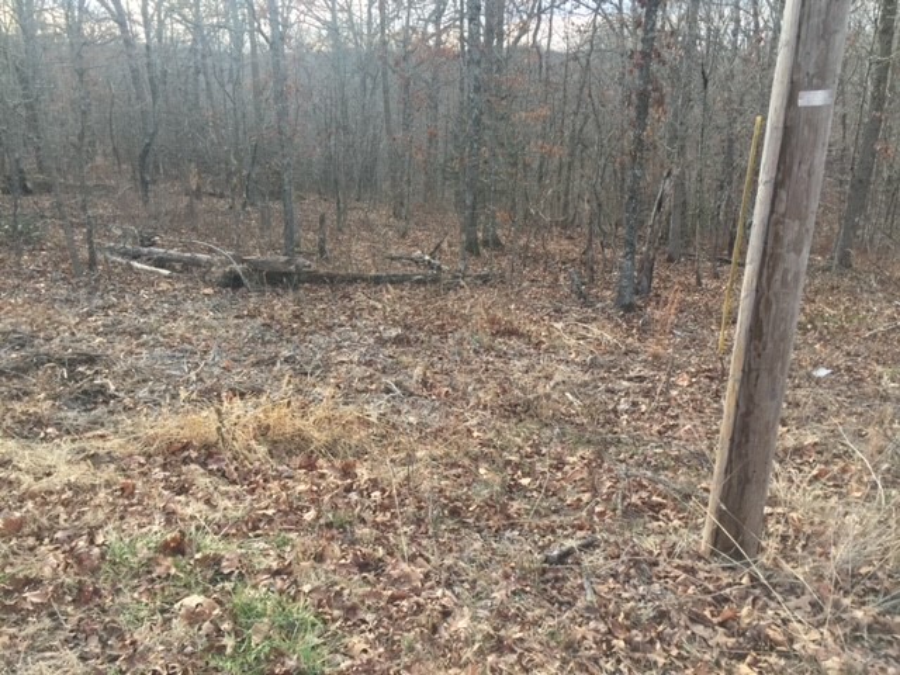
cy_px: 338
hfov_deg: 61.7
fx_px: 754
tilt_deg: -21.2
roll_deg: -1.3
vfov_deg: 48.2
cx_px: 450
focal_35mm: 29
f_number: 2.2
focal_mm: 4.15
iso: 32
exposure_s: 1/373
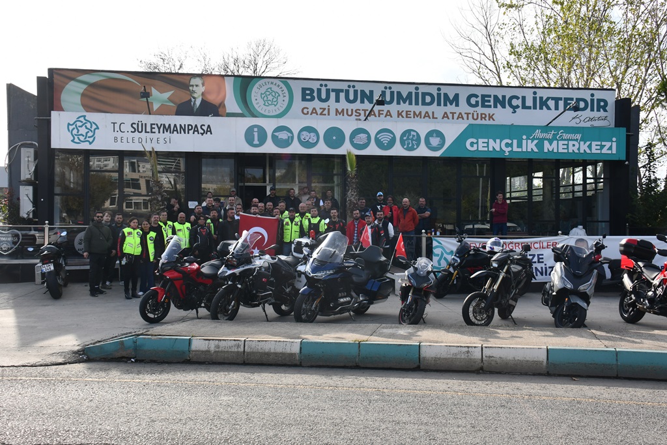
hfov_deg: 49.5
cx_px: 334
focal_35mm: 39
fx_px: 723
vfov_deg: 34.2
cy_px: 222
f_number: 8
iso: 160
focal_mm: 26
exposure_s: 1/250
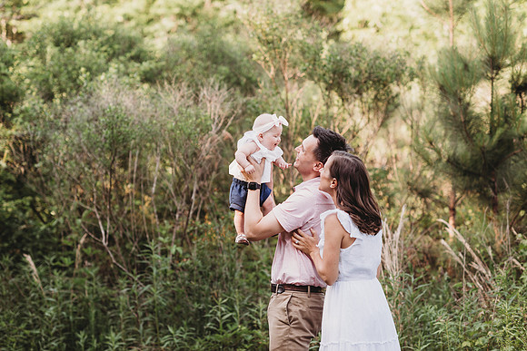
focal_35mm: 85
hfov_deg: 23.9
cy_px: 176
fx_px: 1245
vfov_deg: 16.1
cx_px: 264
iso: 100
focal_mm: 85
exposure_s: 1/250
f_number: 2.2
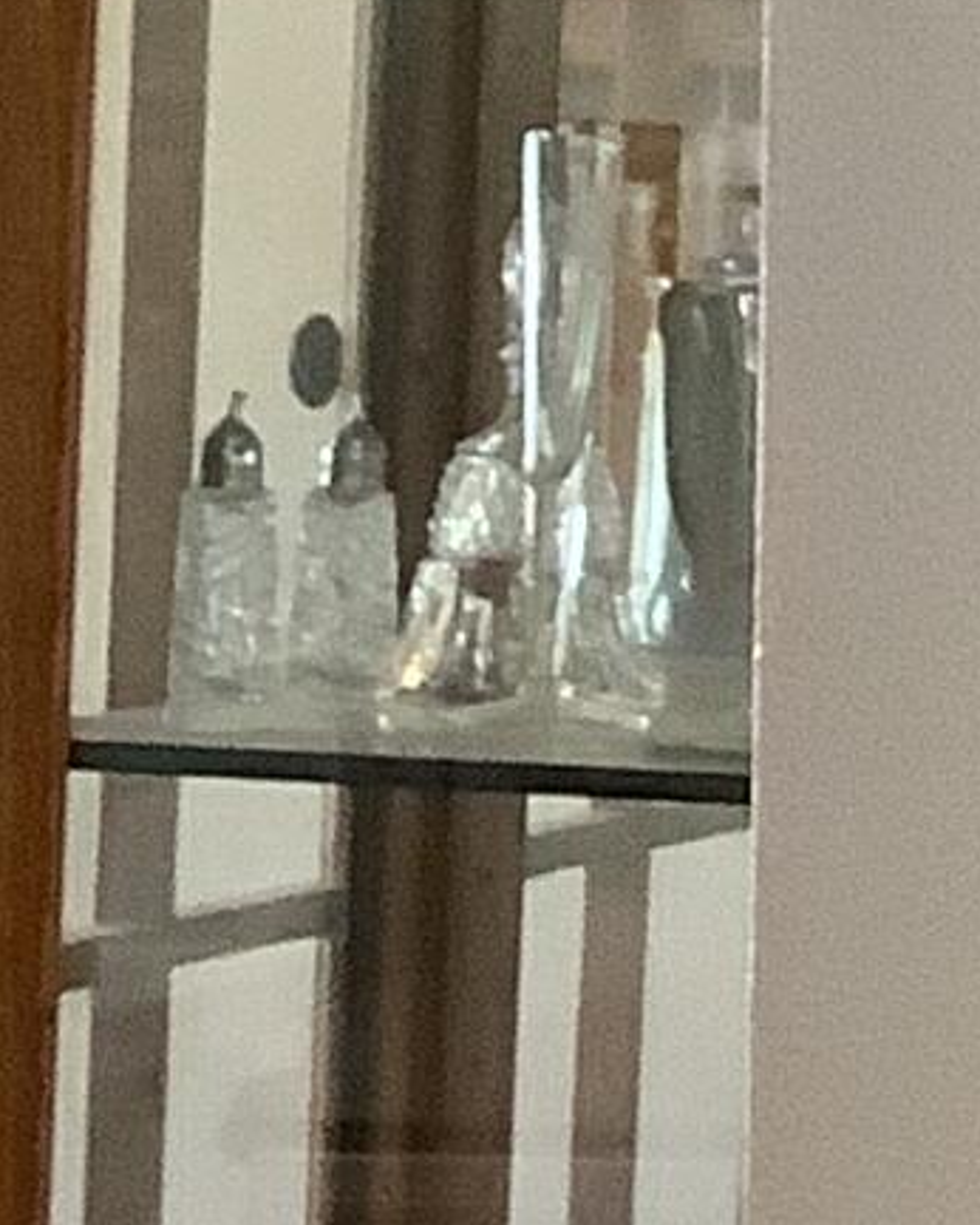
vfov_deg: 9.2
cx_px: 3291
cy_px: 292
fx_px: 7608
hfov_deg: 6.5
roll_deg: -0.8
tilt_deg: -2.6
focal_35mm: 210
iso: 320
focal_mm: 3.3
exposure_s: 1/25
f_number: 2.4
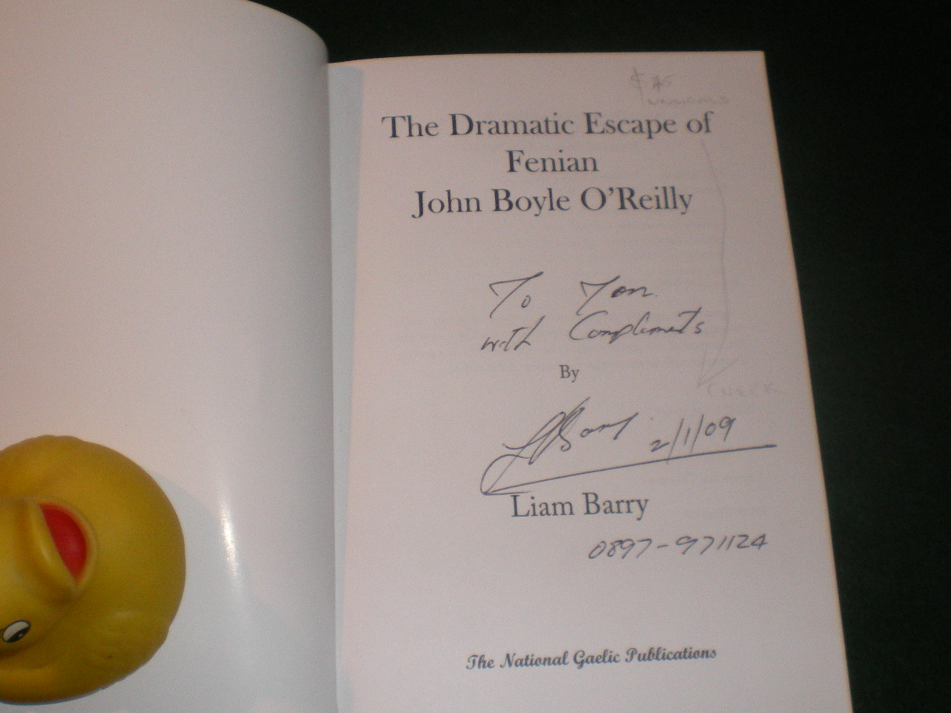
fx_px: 1374
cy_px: 319
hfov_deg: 38.1
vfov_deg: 29.1
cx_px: 425
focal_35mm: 50
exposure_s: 1/50
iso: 200
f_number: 4.6
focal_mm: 6.3
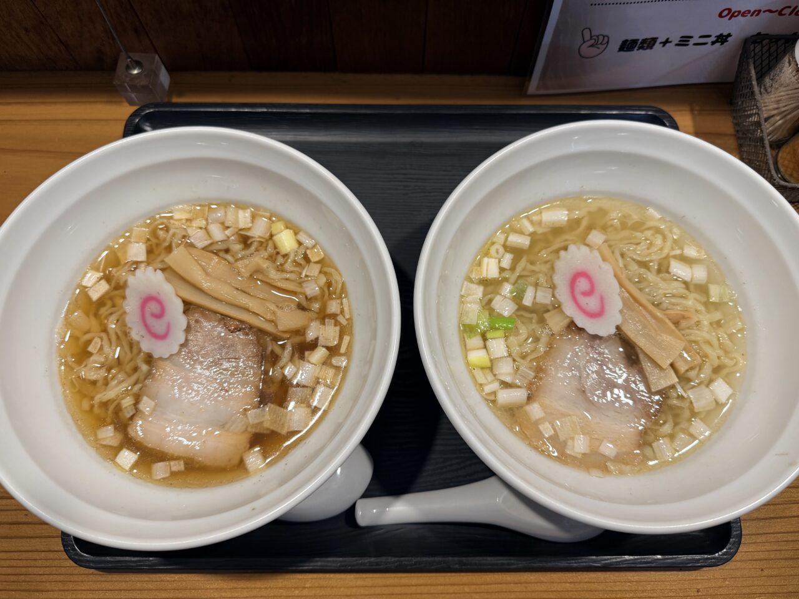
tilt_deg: -72.4
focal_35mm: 24
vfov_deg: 56.8
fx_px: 554
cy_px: 300
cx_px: 400
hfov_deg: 71.6
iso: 160
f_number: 1.78
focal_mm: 6.76
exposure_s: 1/100
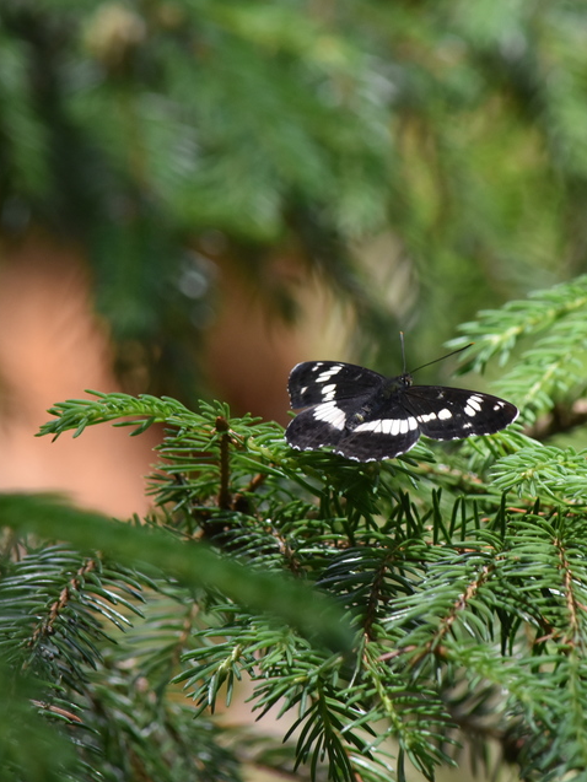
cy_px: 392
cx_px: 340
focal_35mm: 652
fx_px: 14737
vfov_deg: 3.0
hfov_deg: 2.3
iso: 800
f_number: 9
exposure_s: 1/400
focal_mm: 300
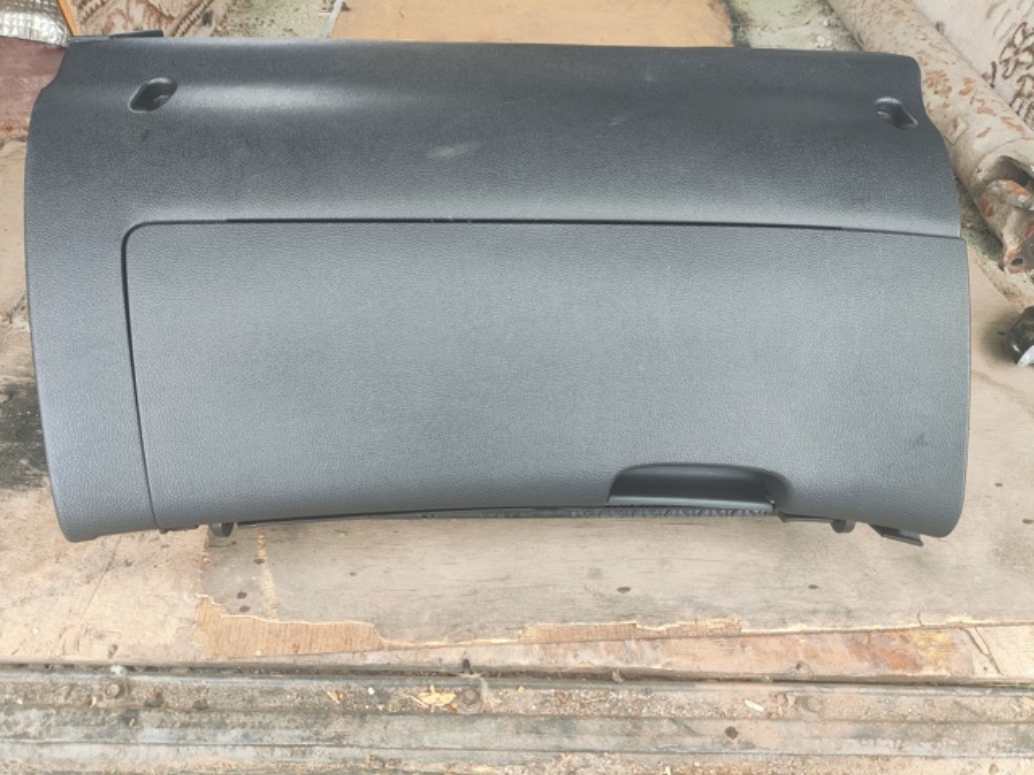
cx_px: 517
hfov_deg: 71.6
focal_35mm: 24
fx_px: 717
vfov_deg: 56.8
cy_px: 388
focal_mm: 4.68
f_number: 1.8
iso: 78
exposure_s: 1/100
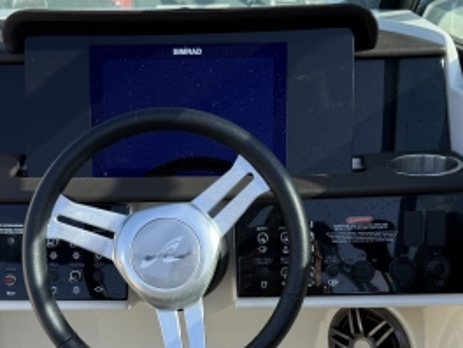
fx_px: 669
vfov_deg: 28.6
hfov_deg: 38.2
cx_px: 223
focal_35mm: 50
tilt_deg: -25.6
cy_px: 268
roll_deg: +0.3
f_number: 1.78
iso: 100
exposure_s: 1/2232
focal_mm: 6.76
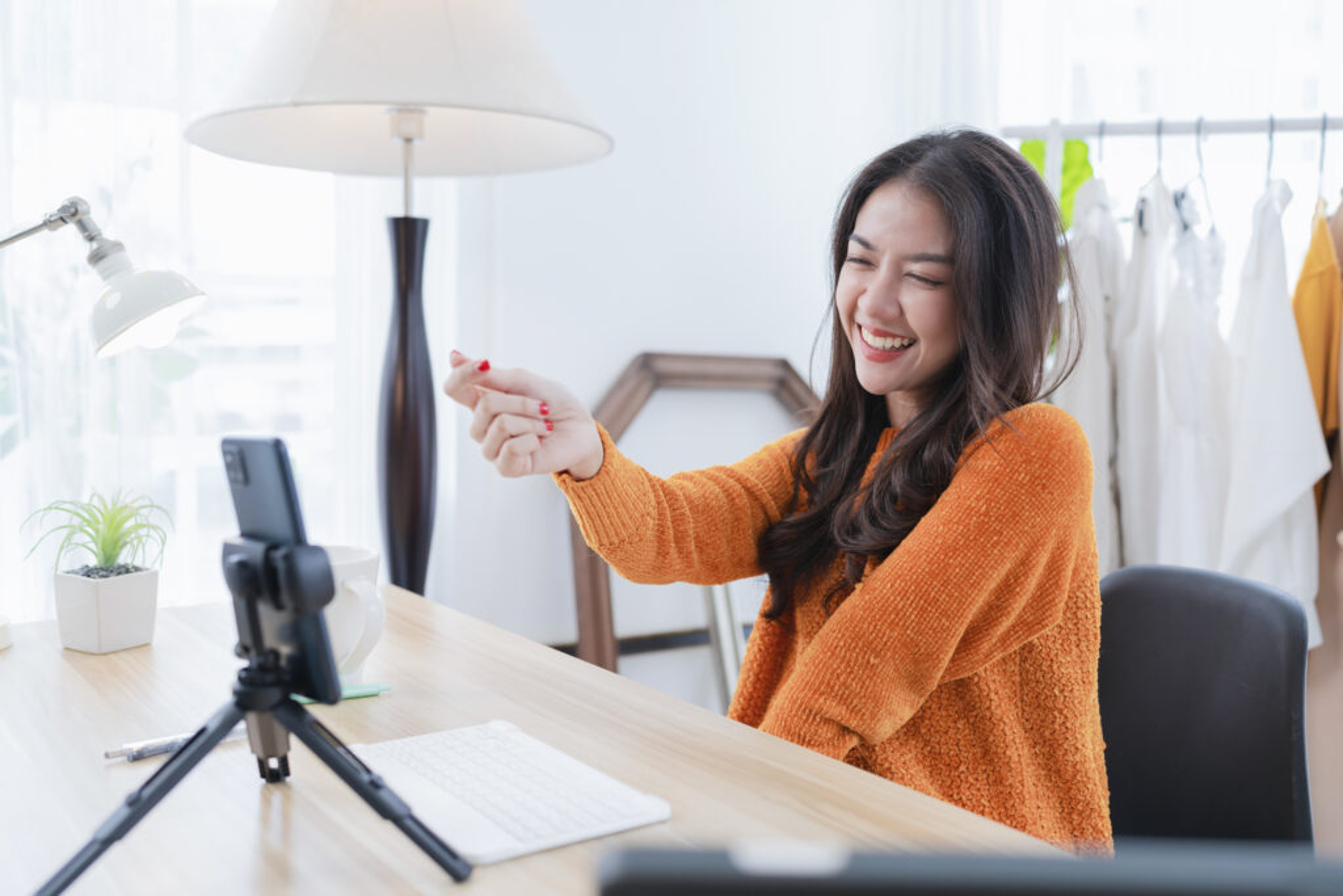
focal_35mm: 35
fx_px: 1306
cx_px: 672
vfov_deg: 37.9
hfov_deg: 54.4
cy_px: 448
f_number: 2.5
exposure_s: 1/320
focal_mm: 35
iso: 400
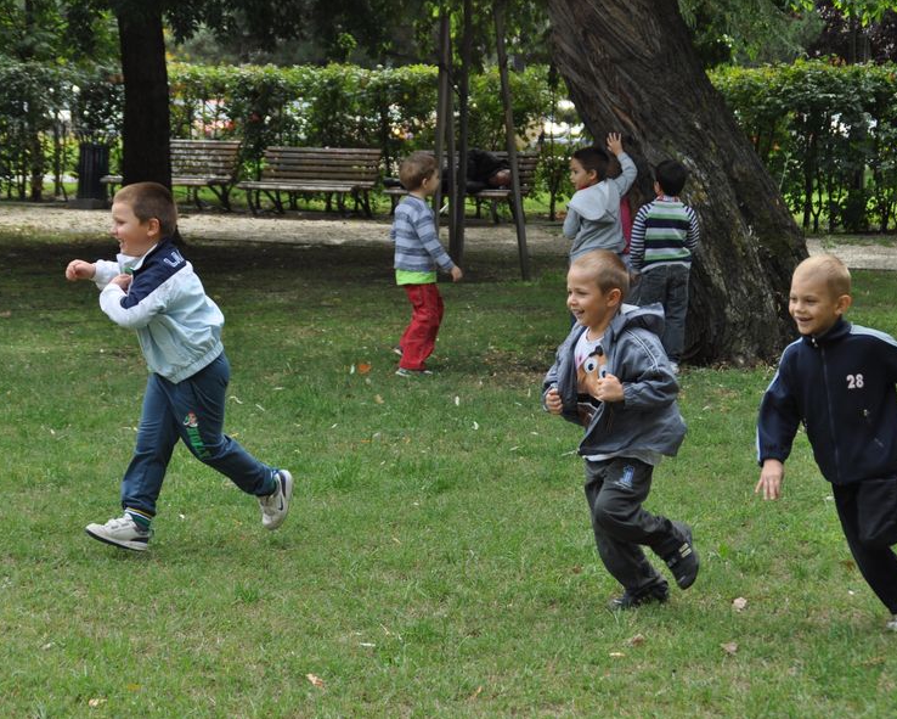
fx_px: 2550
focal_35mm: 96
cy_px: 359
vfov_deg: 16.0
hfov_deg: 20.0
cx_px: 461
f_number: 5.6
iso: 400
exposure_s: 1/500
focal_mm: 56
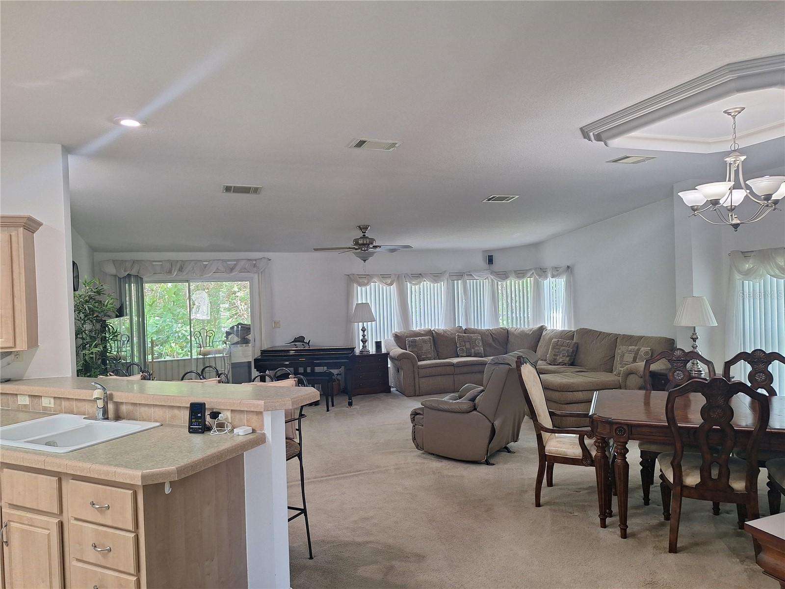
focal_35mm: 23
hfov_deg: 73.9
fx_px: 522
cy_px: 294
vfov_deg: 58.9
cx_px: 392
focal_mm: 5.54
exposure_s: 1/40
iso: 100
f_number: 1.8
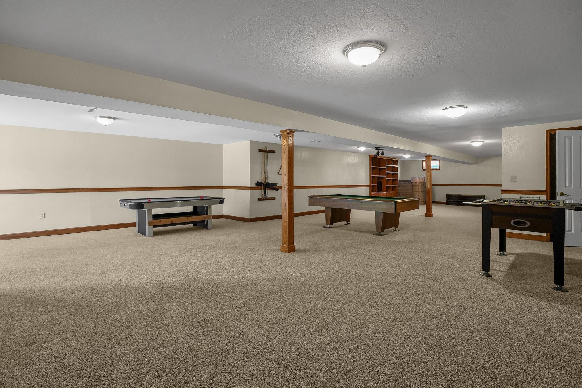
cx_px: 291
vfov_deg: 69.5
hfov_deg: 92.3
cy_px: 194
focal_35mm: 17
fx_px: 280
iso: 1600
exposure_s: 1/20
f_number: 6.3
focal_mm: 17.3
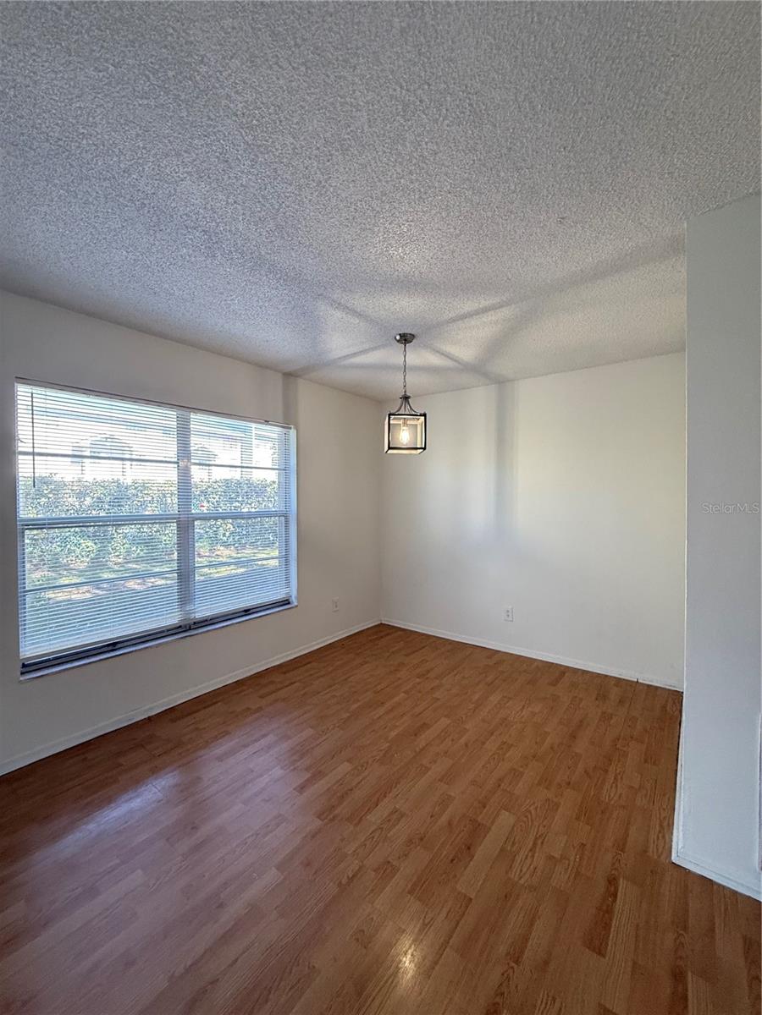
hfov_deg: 85.7
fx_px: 411
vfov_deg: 102.1
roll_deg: -0.3
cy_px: 508
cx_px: 381
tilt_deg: -0.7
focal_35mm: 14
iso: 400
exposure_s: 1/120
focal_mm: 2.22
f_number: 2.2
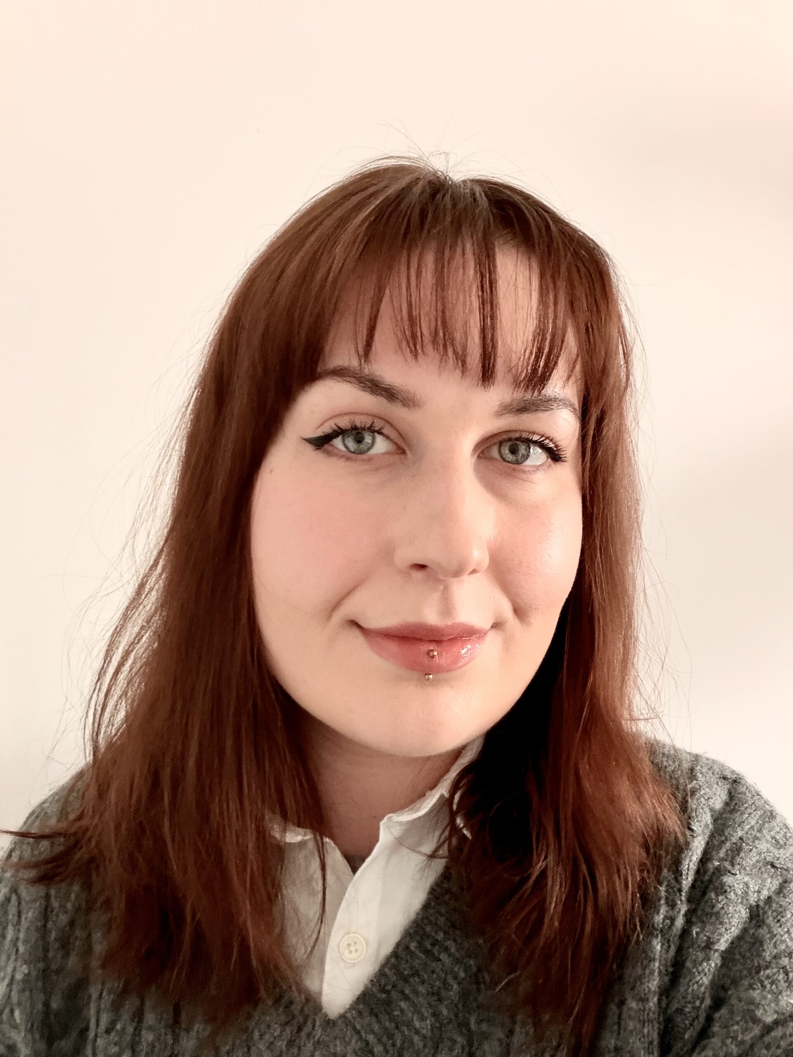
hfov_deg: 46.8
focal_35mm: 30
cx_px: 396
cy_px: 528
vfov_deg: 60.0
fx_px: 916
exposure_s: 1/54
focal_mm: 2.71
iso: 320
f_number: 1.9
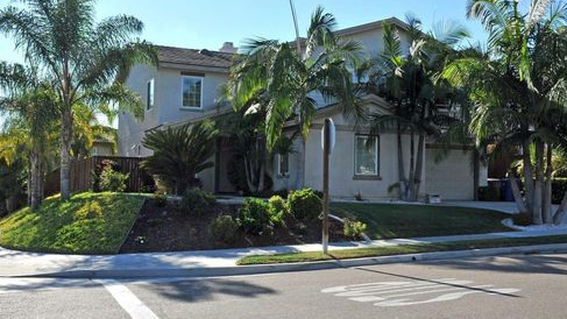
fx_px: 655
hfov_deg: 46.8
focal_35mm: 44
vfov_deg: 27.4
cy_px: 150
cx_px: 282
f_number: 11
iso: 200
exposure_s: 1/250
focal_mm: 27
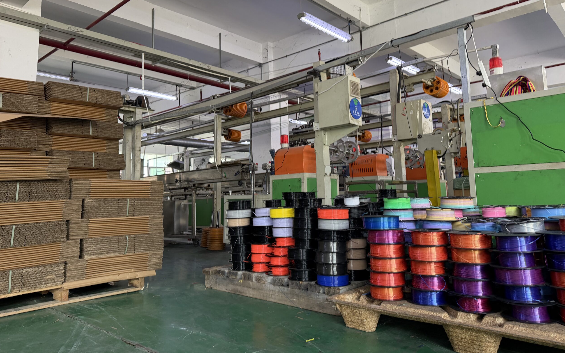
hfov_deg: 70.4
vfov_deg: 47.4
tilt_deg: +7.1
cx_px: 283
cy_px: 149
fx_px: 400
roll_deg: +2.1
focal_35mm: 26
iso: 250
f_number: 1.78
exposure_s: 1/60
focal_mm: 6.76
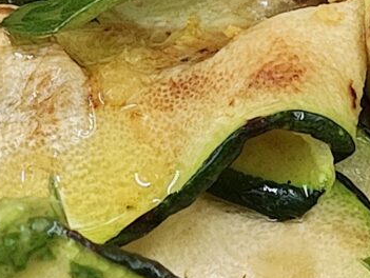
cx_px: 256
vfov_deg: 3.4
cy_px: -140
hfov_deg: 4.5
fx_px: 4676
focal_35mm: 437
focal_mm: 9
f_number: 2
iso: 100
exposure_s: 1/120
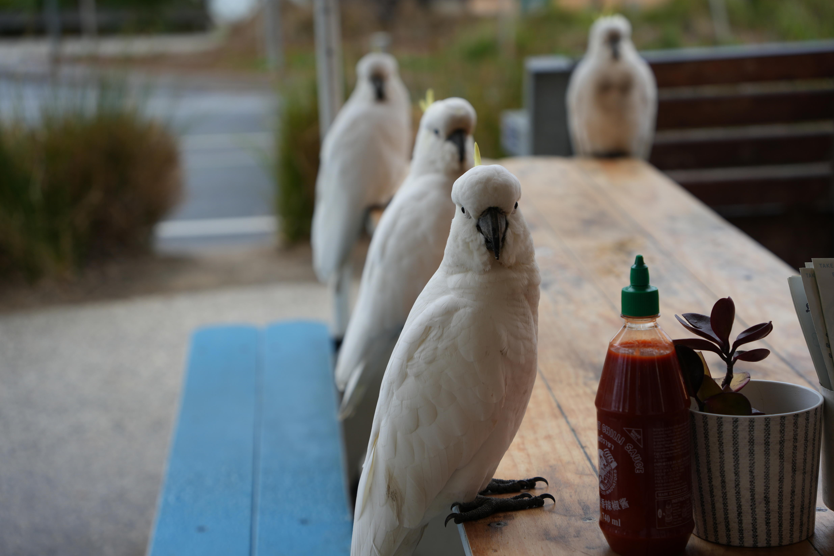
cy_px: 276
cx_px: 416
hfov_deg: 23.6
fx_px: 1992
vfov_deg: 15.9
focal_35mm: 86
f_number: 4.5
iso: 200
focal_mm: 85
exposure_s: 1/100
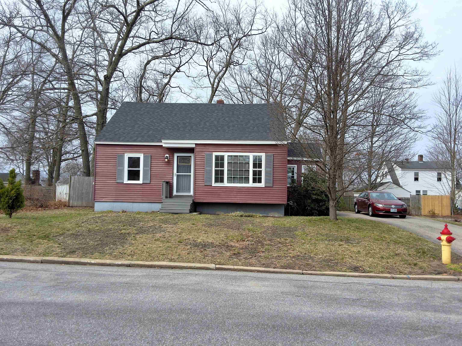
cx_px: 231
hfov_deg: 63.4
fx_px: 374
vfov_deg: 49.7
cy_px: 173
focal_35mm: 28
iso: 32
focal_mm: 2.91
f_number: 1.9
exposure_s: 1/1075
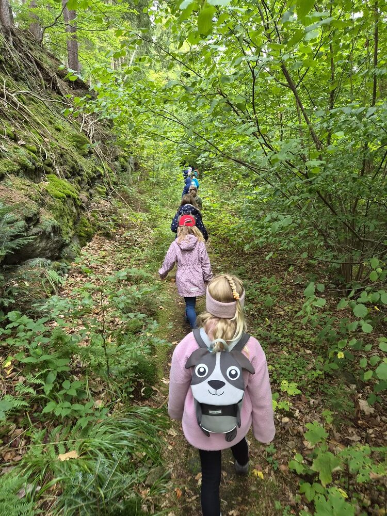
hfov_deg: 58.9
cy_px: 258
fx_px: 343
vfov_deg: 73.9
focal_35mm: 23
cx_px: 194
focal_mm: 5.4
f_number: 1.8
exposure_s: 1/100
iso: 250
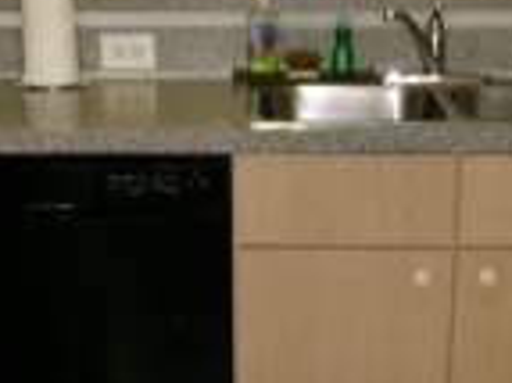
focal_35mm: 94
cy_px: 415
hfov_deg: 20.9
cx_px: 308
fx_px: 1389
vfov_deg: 15.3
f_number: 3.9
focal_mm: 5.1
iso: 320
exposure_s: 1/34
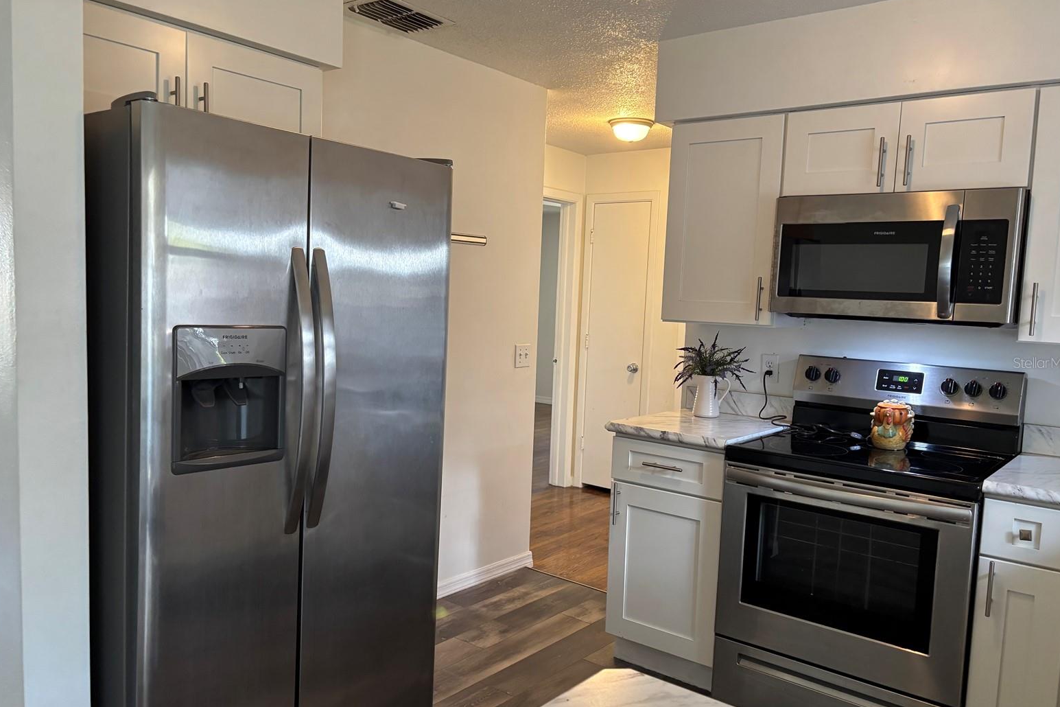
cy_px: 362
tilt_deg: -4.8
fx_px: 824
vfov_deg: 46.4
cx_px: 529
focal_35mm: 28
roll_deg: -2.4
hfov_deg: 65.5
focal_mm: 5.96
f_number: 1.6
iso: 250
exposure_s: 1/60
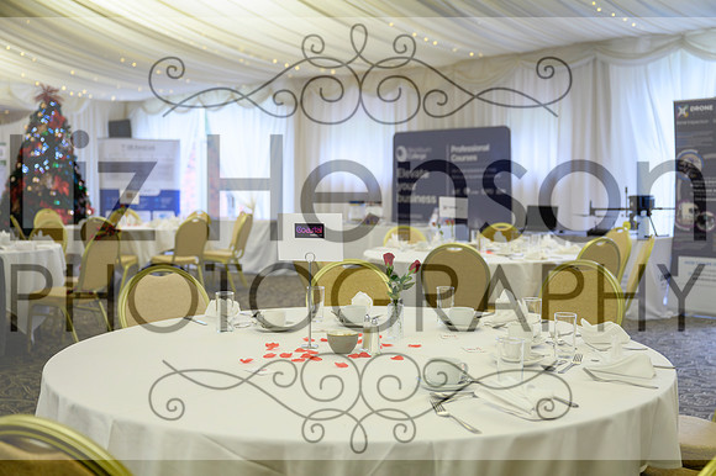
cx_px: 358
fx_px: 813
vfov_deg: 32.7
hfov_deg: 47.5
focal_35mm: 41
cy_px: 238
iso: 1250
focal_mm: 39
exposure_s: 1/160
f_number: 2.8
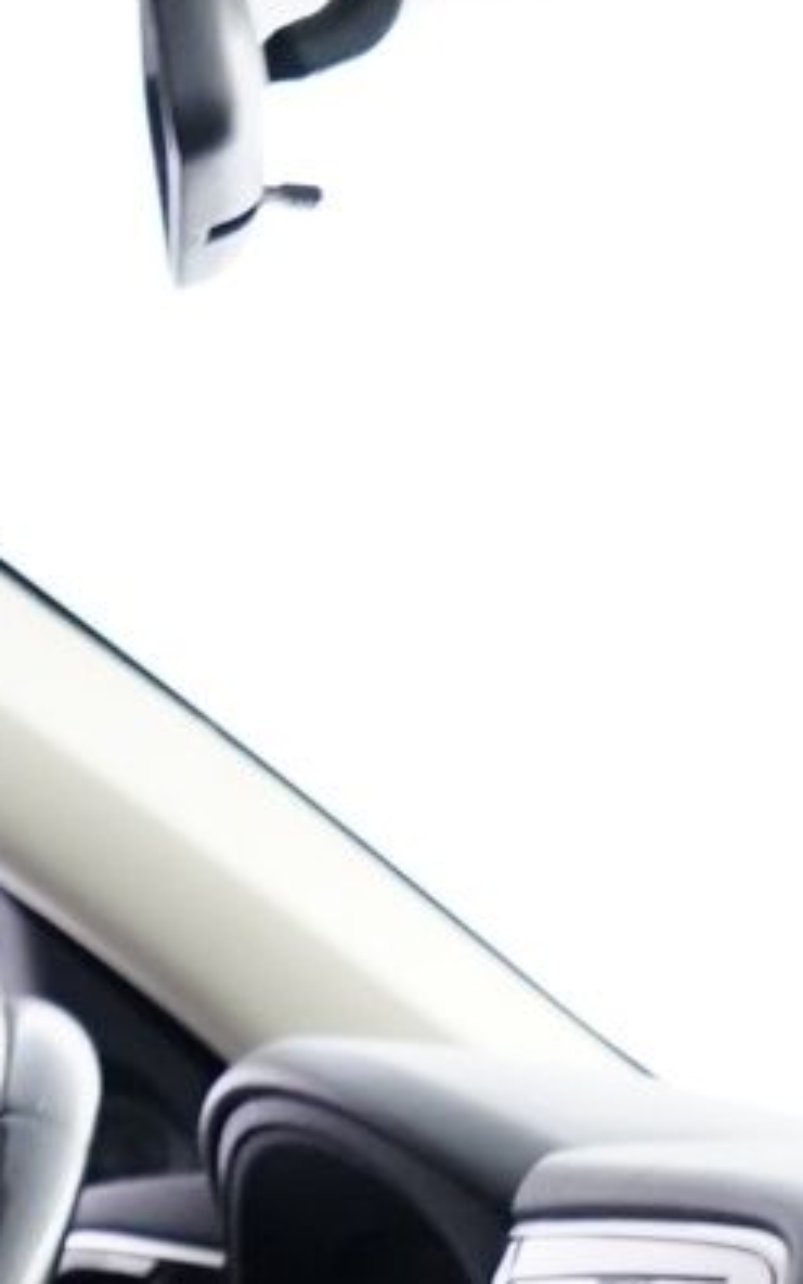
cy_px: 2141
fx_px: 5425
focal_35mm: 155
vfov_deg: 12.6
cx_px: -432
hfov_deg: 8.3
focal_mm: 24
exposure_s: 1/10
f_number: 4
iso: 1600
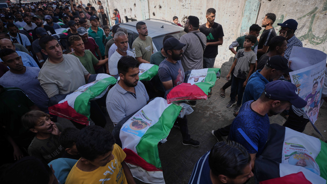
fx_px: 153
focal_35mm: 18
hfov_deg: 93.8
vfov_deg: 62.0
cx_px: 165
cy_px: 92
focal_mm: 16.6
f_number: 2.8
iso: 64
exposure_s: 1/800
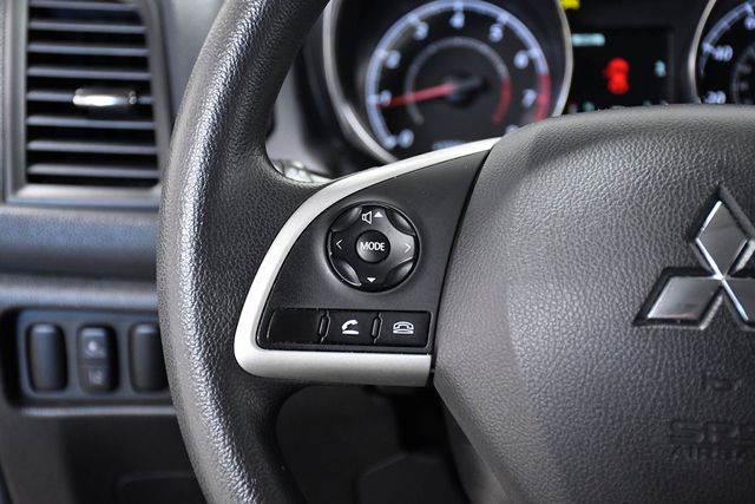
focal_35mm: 78
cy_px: 252
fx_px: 1636
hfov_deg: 26.0
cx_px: 378
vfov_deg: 17.5
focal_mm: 52
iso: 2500
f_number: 4.8
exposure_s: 1/80
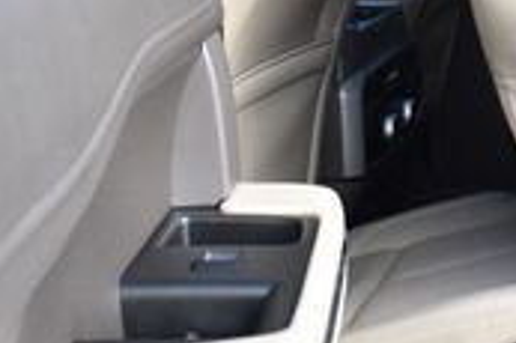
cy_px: 33
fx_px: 1432
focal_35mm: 100
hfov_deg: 18.3
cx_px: 761
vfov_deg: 13.5
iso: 400
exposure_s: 1/125
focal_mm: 18
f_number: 5.6
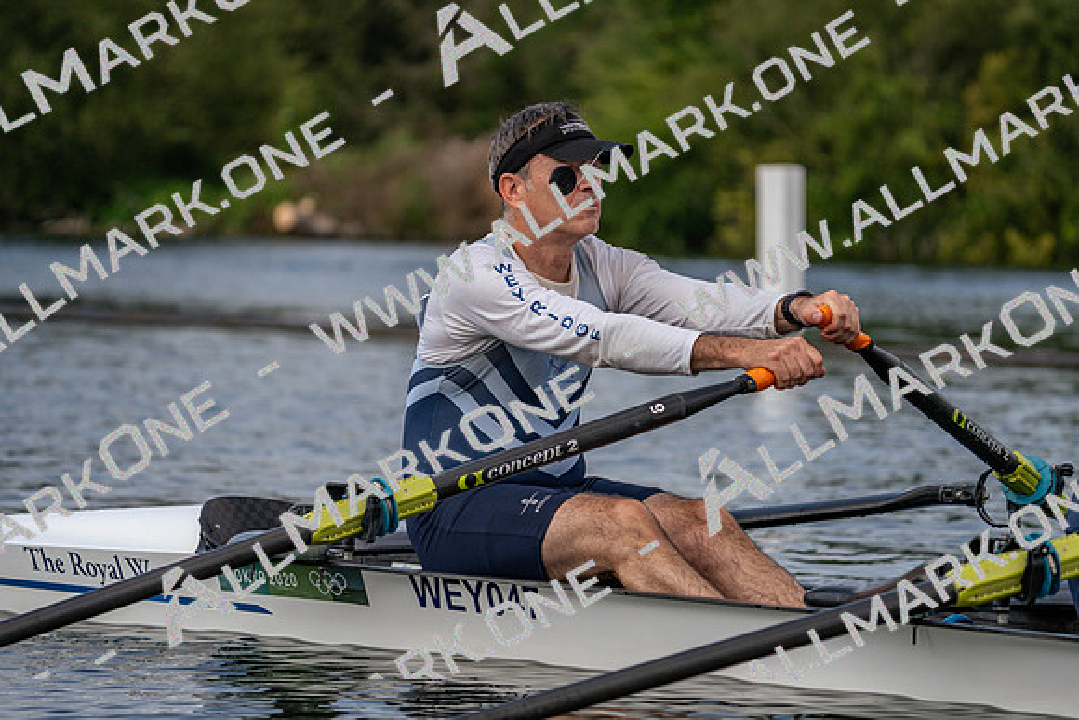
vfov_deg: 6.9
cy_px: 360
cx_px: 540
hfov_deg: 10.3
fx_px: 5996
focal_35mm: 200
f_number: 5.6
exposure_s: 1/1600
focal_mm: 200
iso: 320
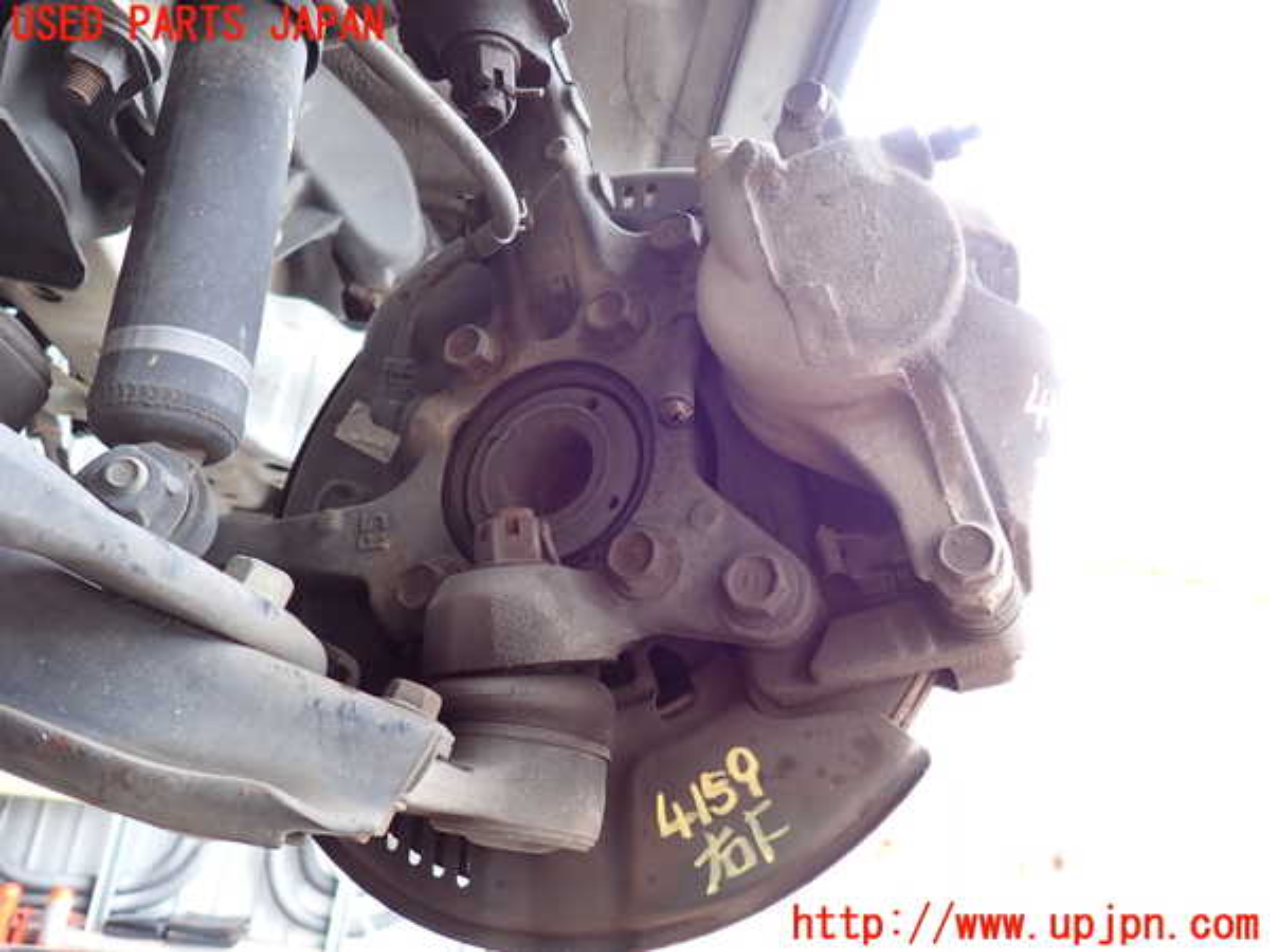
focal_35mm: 25
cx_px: 635
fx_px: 917
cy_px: 476
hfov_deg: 69.4
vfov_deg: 54.9
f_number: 2
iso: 160
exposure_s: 1/60
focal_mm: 4.5
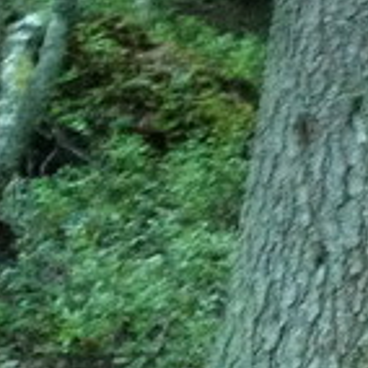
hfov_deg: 7.3
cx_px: 1138
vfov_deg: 8.4
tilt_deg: -8.6
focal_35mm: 209
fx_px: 2514
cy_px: 130
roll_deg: -0.7
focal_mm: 4.28
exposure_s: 1/20
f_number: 2.4
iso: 320
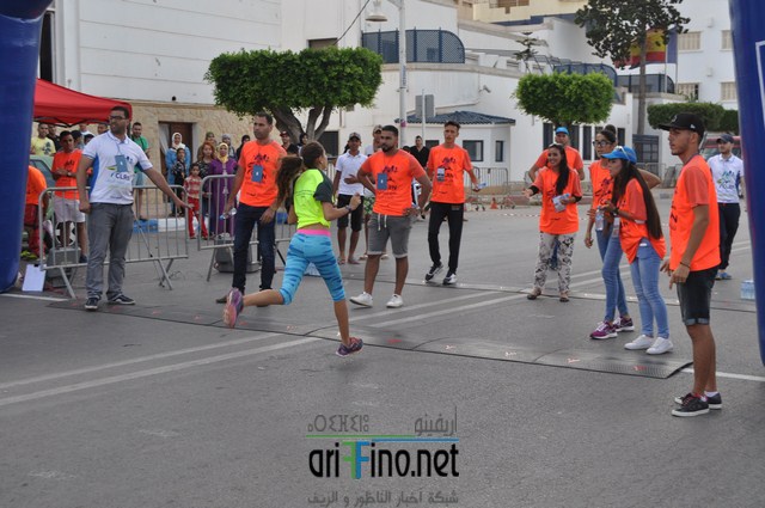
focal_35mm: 57
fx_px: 1210
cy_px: 254
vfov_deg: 23.7
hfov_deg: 35.1
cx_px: 382
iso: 200
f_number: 8
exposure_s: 1/250
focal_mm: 38
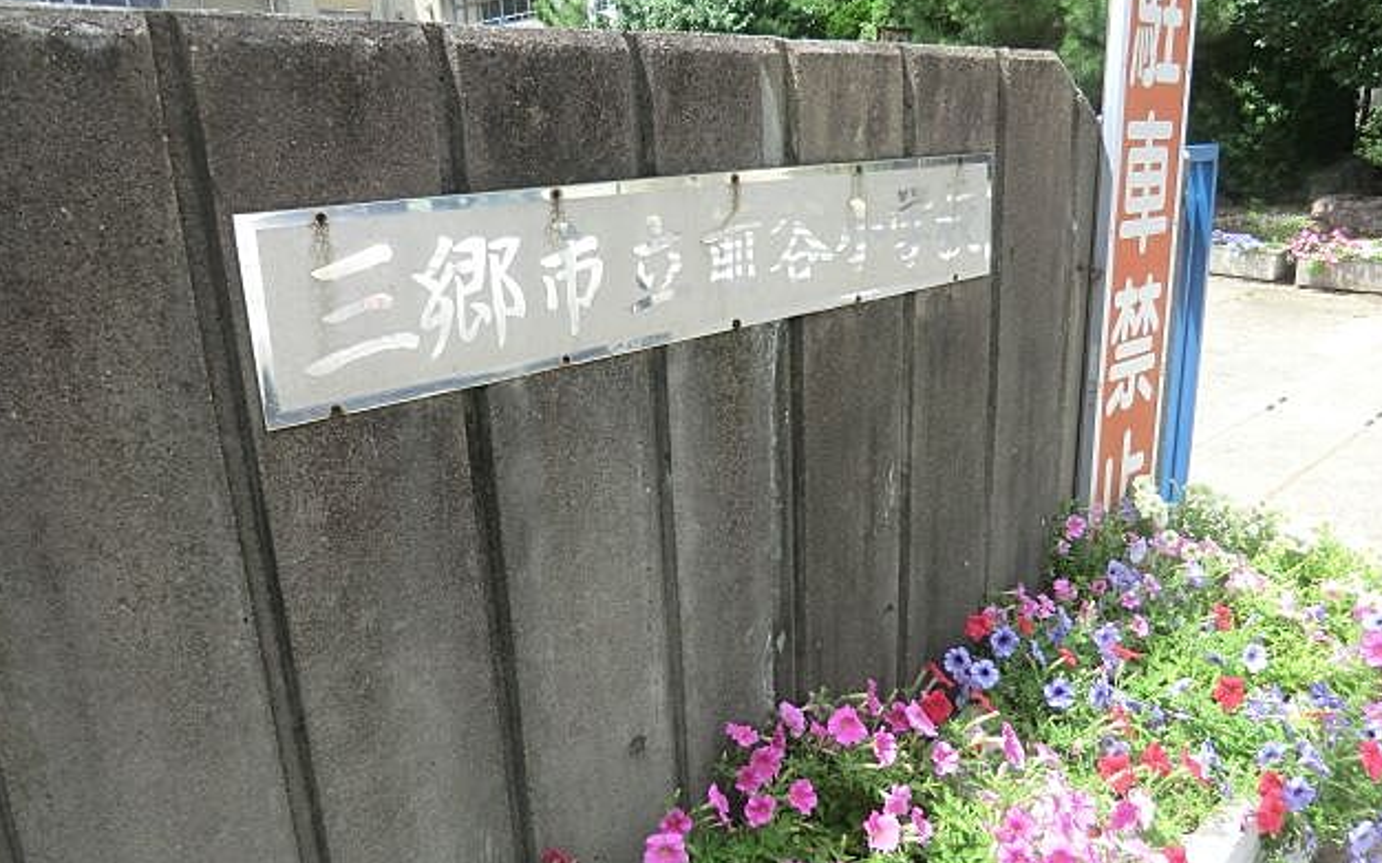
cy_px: 424
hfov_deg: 70.4
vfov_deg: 47.6
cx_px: 700
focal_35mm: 26
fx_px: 979
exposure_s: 1/400
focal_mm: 4.3
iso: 80
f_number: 3.2
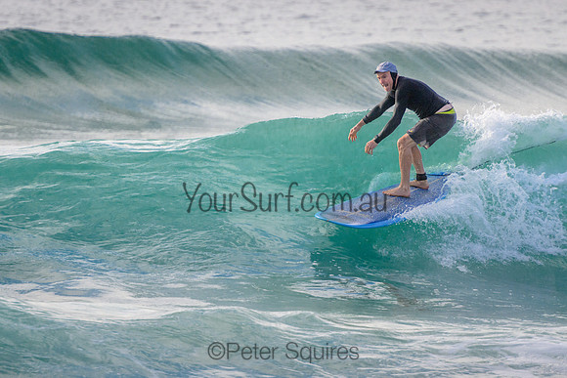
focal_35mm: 550
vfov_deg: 2.5
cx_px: 263
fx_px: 8667
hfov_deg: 3.7
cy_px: 182
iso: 500
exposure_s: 1/2000
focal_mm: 400
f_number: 5.6
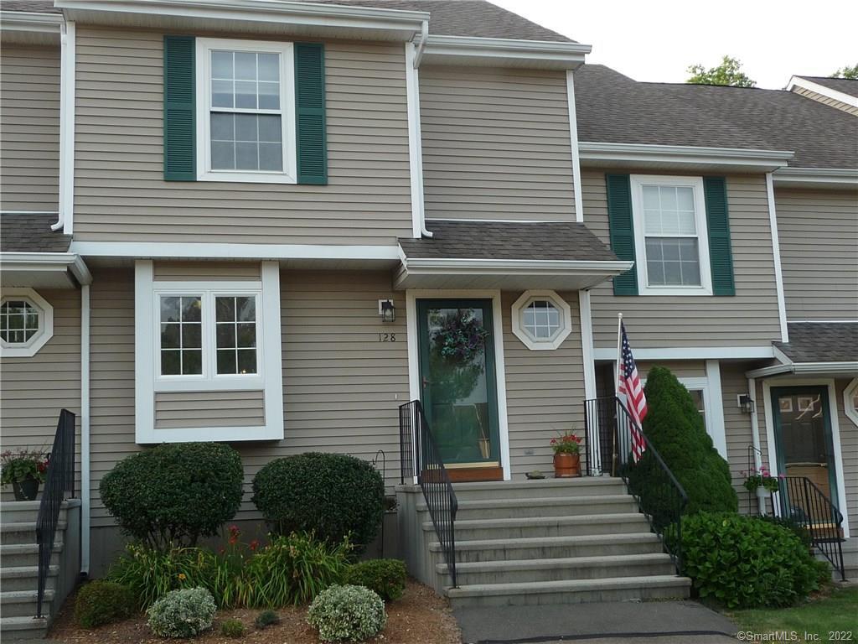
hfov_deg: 47.9
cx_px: 429
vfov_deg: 36.8
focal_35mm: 39
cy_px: 322
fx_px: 967
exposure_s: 1/200
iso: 100
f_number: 3.4
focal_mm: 5
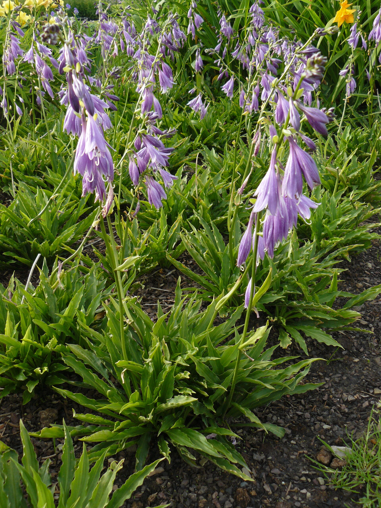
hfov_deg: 39.7
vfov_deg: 51.4
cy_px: 254
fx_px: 528
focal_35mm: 36
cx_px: 190
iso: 100
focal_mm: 6
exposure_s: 1/160
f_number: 4
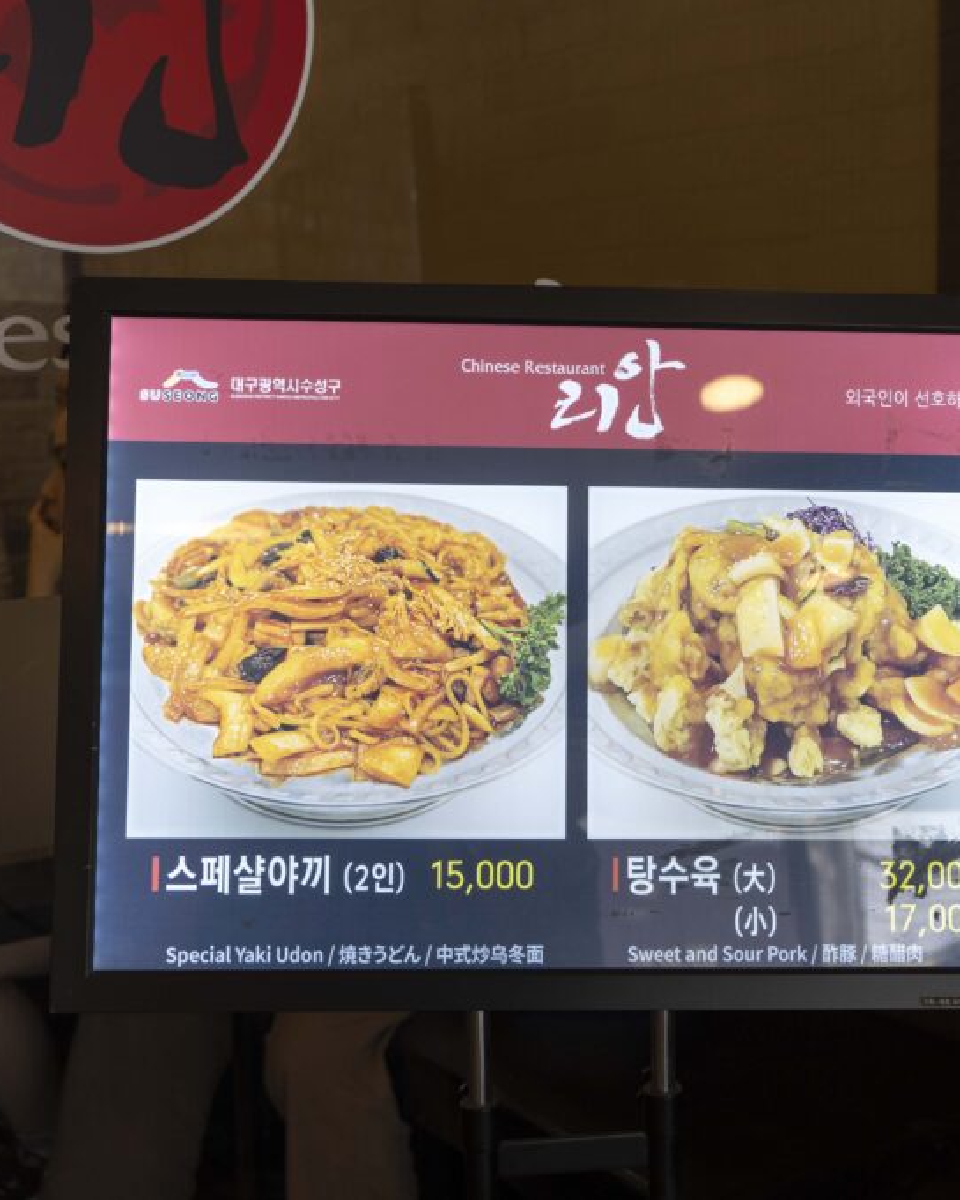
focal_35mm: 48
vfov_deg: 38.8
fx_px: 1704
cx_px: 551
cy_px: 600
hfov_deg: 31.4
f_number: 4.5
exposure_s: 1/160
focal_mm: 34
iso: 500
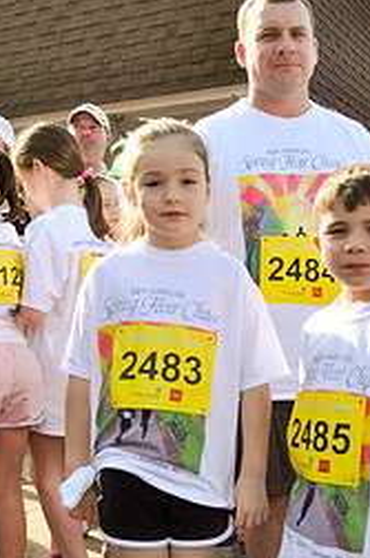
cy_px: 385
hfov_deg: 22.7
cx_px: 276
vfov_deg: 33.6
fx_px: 913
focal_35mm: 59
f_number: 5
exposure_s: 1/1250
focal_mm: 22
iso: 400
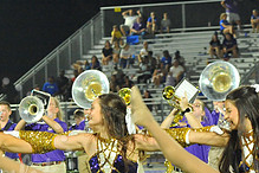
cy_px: 181
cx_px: -37
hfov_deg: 7.4
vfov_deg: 4.9
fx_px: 2000
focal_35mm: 278
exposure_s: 1/250
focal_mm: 105
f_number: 5.6
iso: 5000
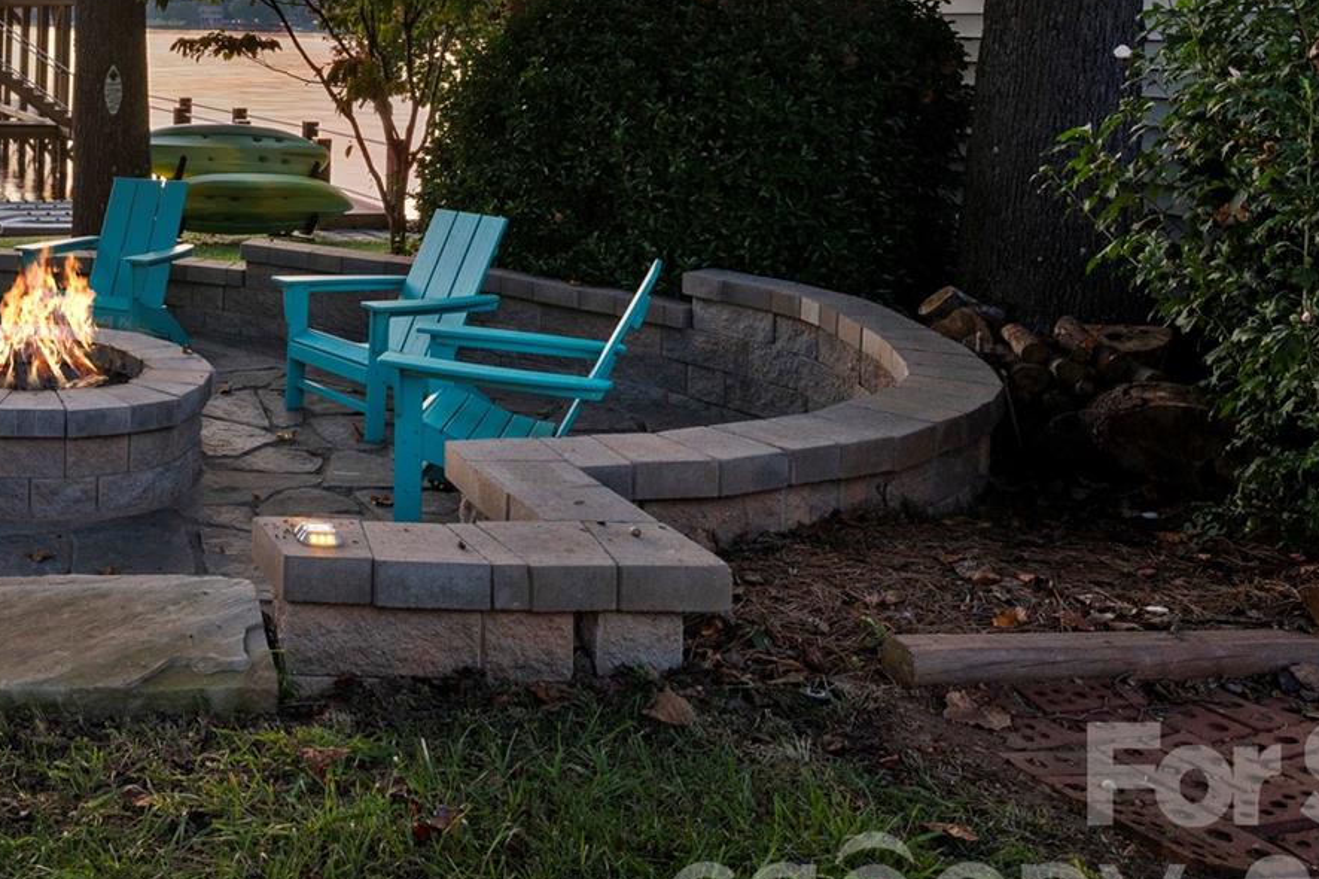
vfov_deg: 32.6
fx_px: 1372
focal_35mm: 37
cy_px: -2
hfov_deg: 44.6
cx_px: 37
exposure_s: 1/1.25
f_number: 9
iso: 160
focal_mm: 16.2
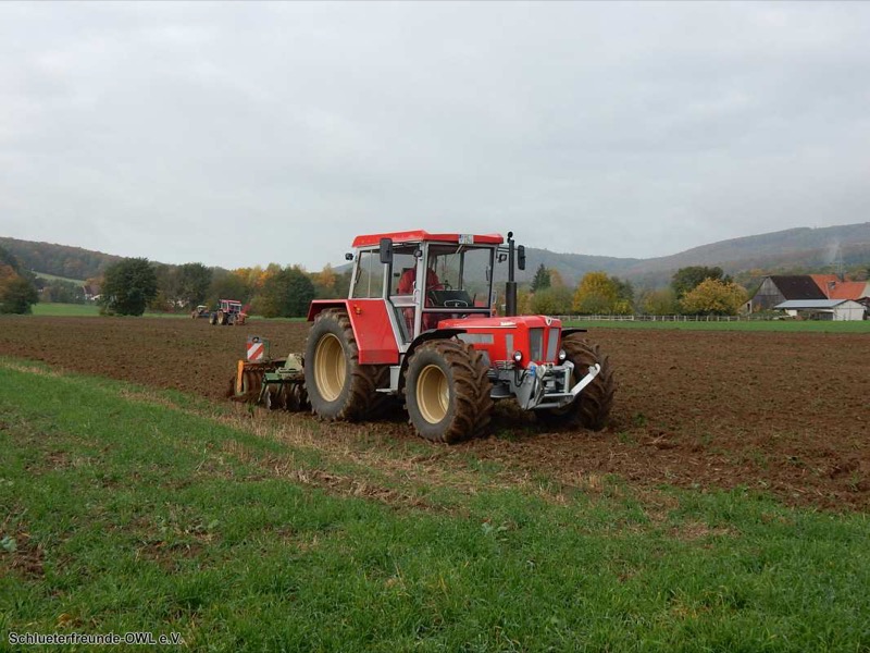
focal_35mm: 43
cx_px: 435
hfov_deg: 43.9
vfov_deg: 33.6
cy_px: 326
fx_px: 1081
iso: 125
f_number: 4.2
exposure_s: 1/400
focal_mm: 7.6
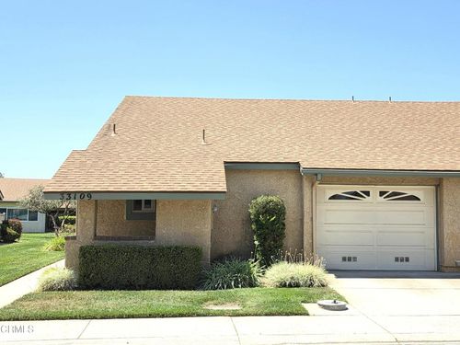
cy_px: 172
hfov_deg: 49.0
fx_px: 505
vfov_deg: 37.7
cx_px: 230
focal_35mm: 38
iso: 32
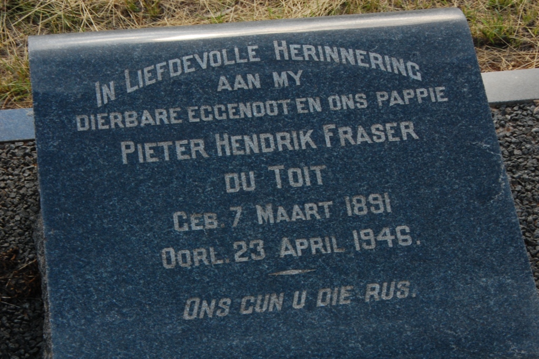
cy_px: 180
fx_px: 1346
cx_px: 270
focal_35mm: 90
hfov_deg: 22.6
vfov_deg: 15.2
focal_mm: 60
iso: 560
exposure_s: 1/30
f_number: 22
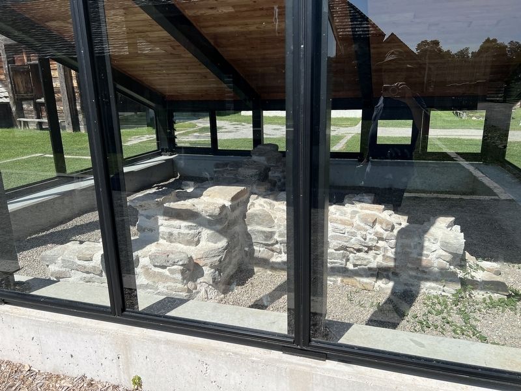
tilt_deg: -12.9
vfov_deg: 53.1
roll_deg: +1.8
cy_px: 196
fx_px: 391
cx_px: 260
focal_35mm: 26
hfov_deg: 67.3
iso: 50
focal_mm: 5.7
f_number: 1.5
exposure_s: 1/4115
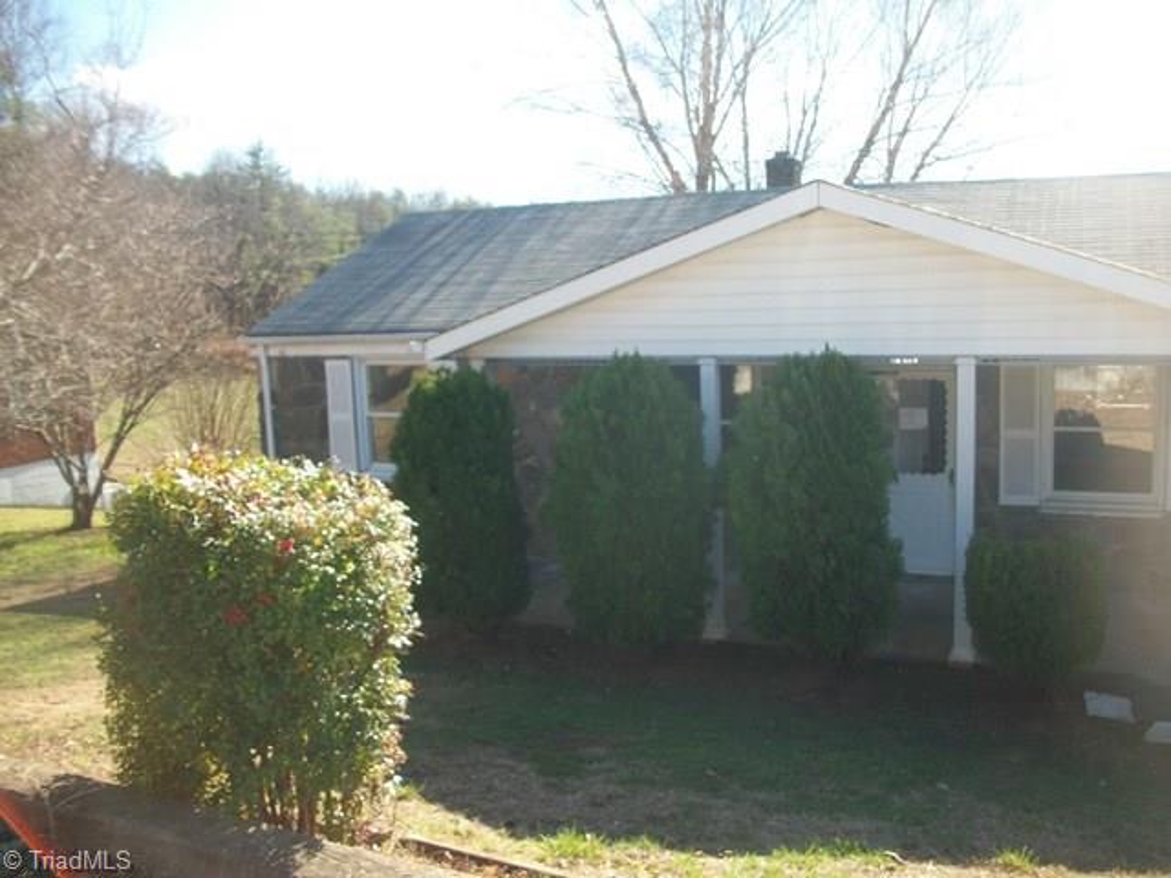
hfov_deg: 56.8
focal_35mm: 32
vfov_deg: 44.2
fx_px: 1083
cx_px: 586
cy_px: 439
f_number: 2.9
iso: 80
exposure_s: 1/400
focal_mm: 5.7
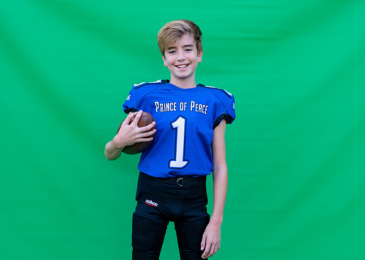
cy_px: 121
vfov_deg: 25.1
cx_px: 188
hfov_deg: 34.6
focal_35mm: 56
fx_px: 585
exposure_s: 1/320
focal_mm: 50
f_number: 2.8
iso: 200
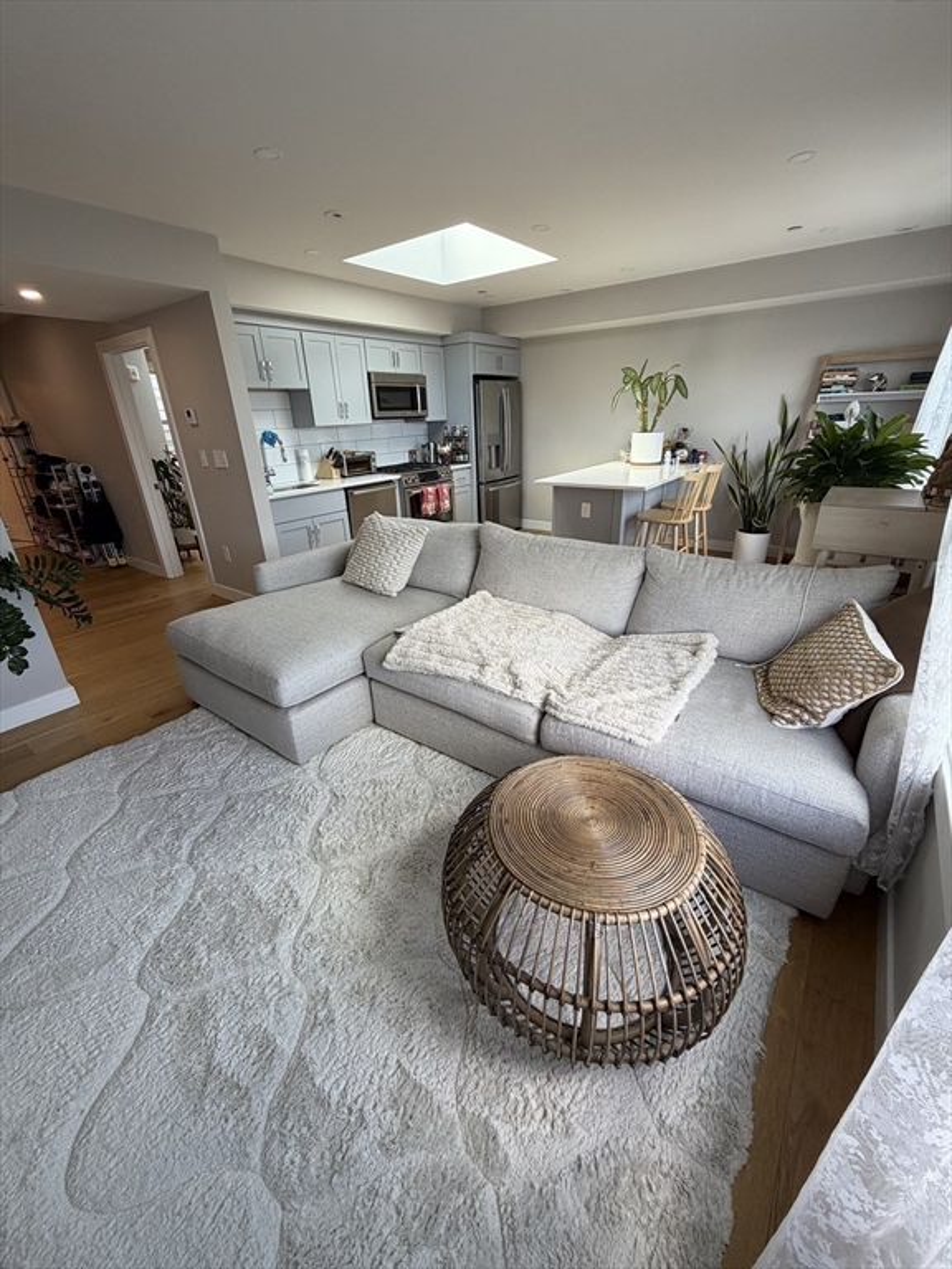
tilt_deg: -22.9
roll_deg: +1.9
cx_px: 476
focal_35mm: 14
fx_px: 513
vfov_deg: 102.1
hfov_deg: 85.7
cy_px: 634
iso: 125
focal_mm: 2.22
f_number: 2.2
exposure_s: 1/121
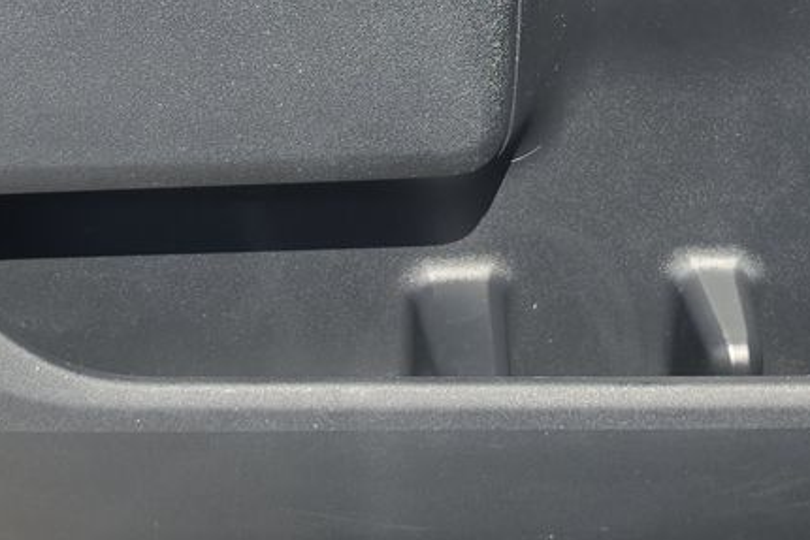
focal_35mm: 89
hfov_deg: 22.9
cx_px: 386
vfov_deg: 14.5
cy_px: -228
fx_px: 2003
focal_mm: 6.5
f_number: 1.4
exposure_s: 1/249
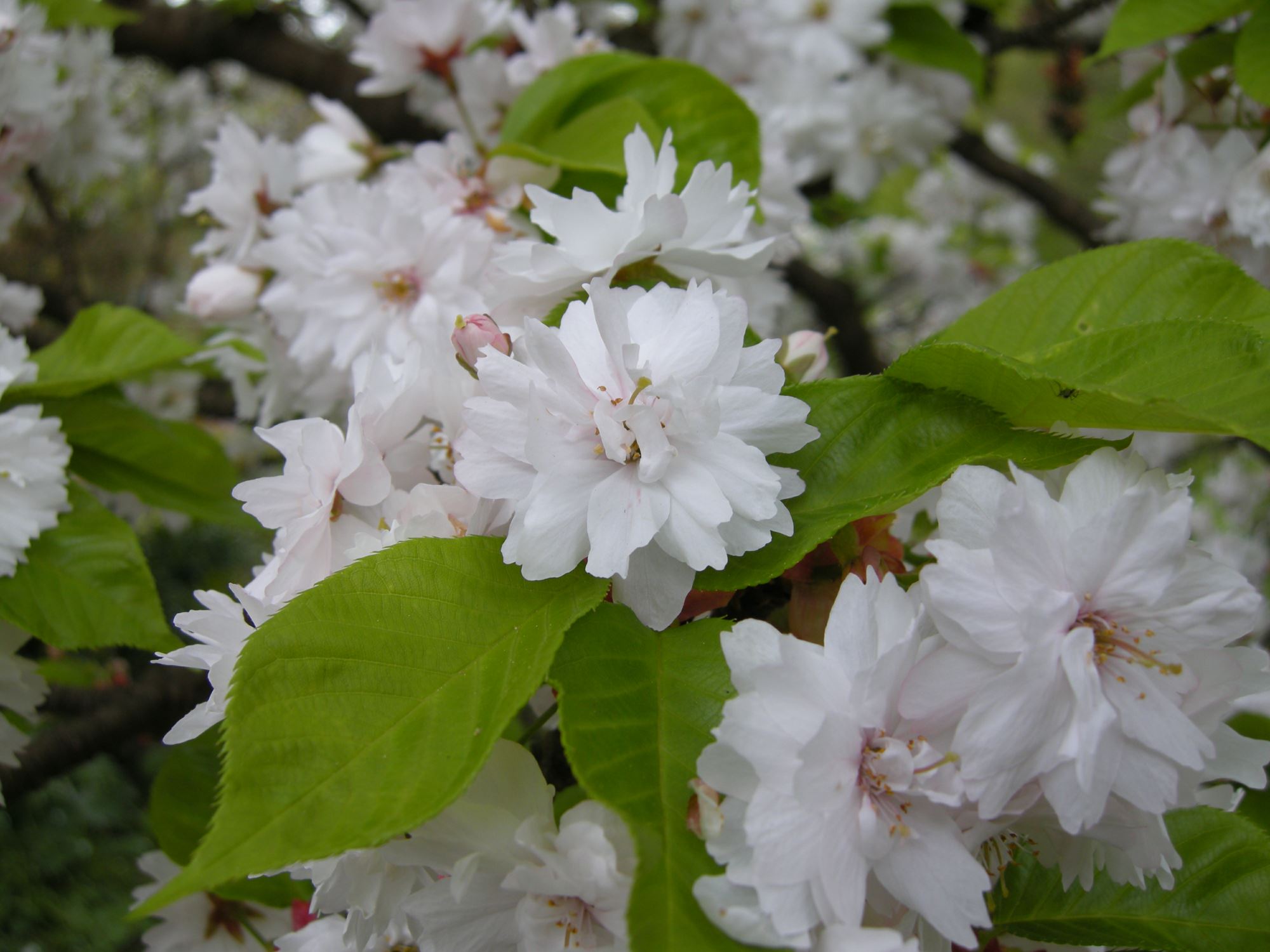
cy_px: 476
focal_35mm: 35
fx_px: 1284
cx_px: 635
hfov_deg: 52.6
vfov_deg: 40.7
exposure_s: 1/105
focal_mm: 7.5
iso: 64
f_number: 3.8
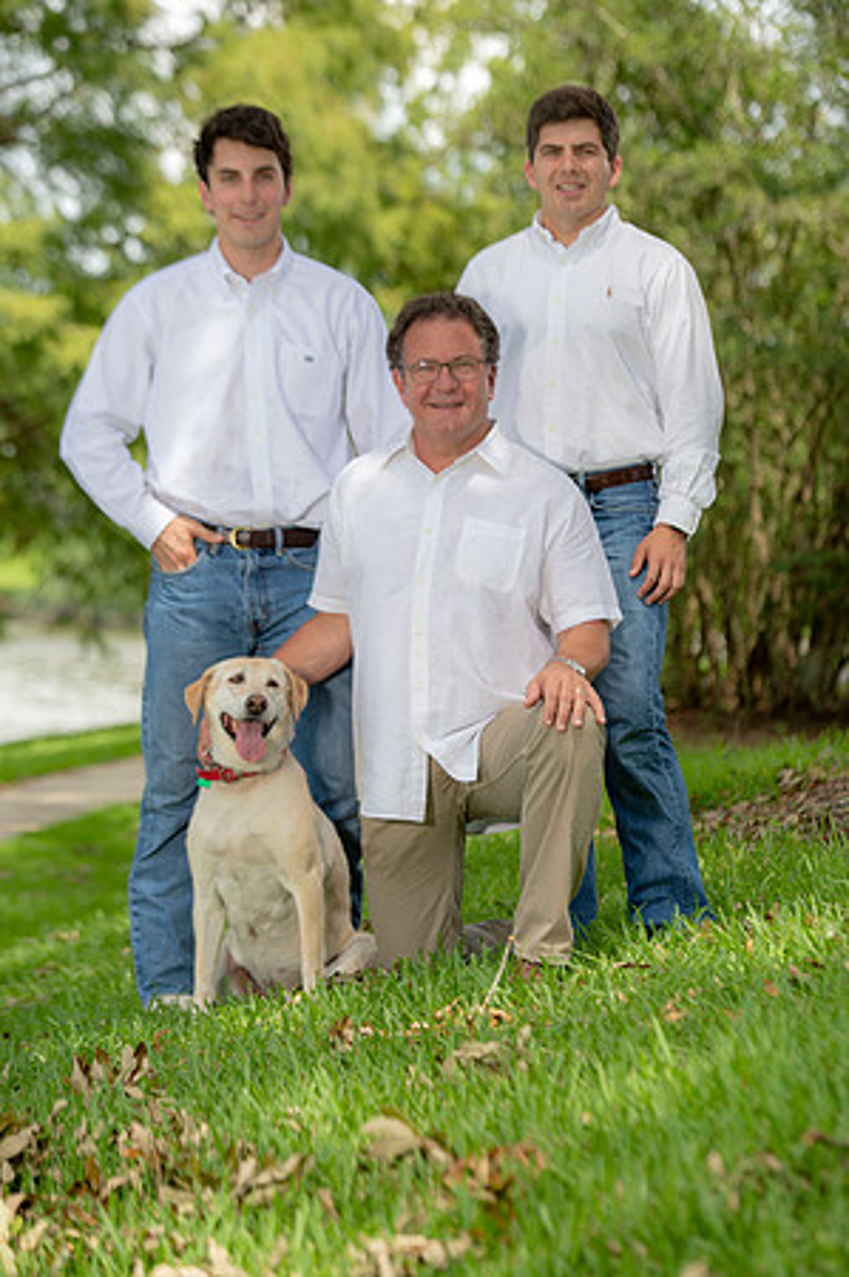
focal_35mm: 112
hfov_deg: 12.2
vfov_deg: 18.3
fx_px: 3971
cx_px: 424
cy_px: 638
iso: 100
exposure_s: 1/200
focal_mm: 112
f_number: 4.5
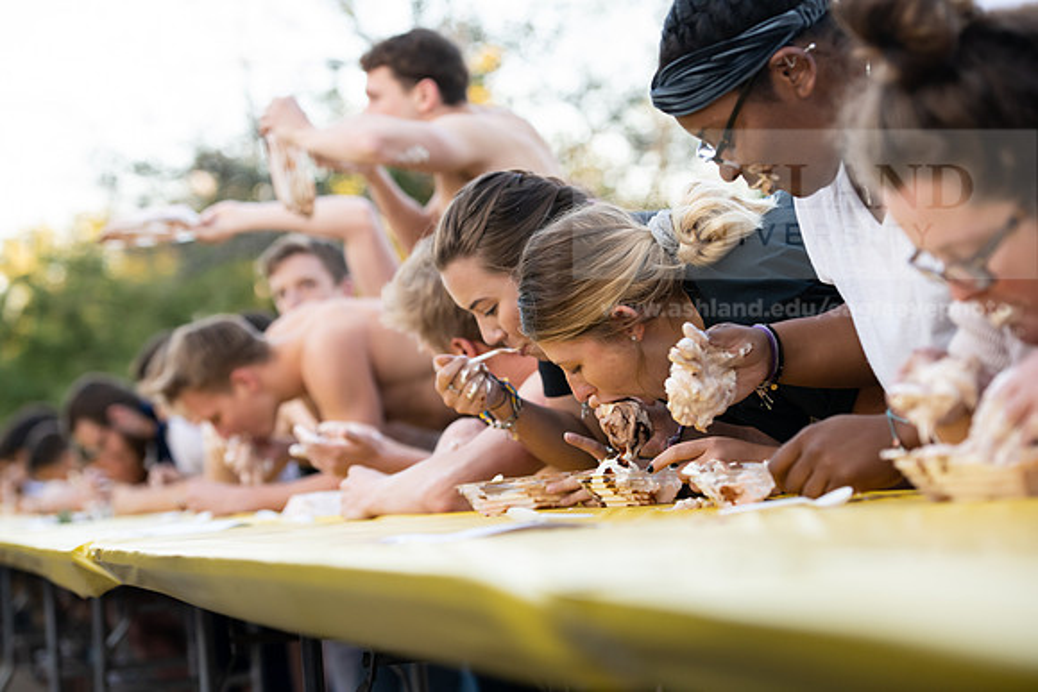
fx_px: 2884
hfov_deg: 20.4
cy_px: 346
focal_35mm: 100
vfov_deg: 13.7
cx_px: 519
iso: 800
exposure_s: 1/320
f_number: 4
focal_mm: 100
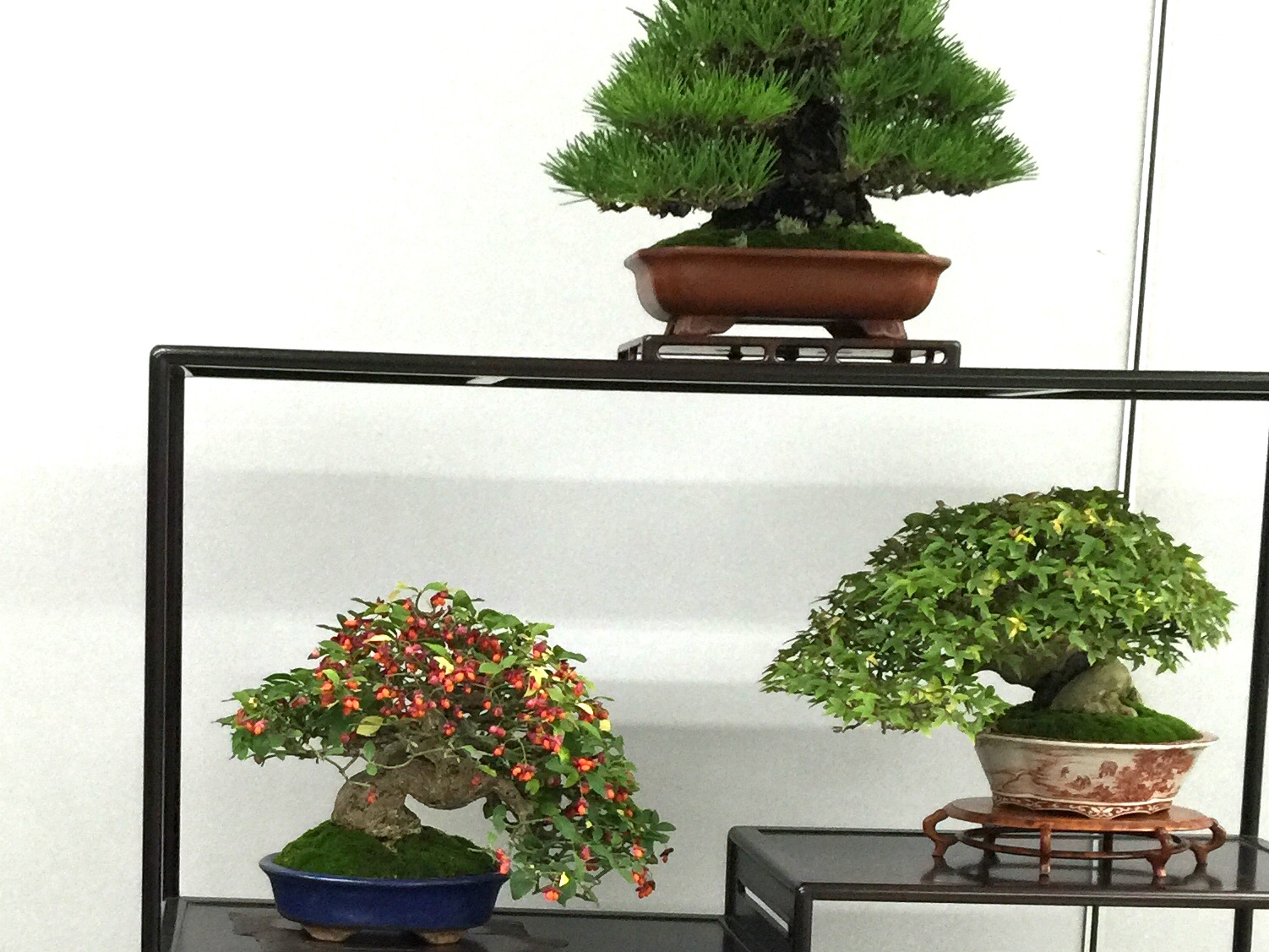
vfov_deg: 23.0
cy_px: 743
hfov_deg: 30.2
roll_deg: -2.0
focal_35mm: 63
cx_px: 312
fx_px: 2310
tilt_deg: -5.9
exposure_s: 1/33
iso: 80
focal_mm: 4.15
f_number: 2.2
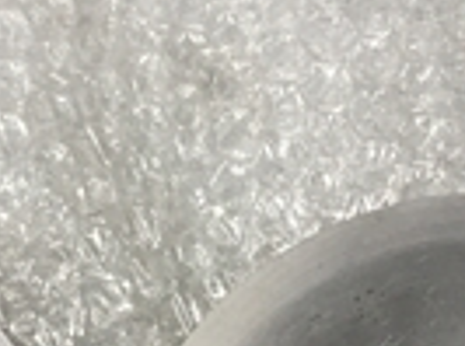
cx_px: 63
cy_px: 587
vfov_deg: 10.1
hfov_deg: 14.0
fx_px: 1876
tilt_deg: -77.4
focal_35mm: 140
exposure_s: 1/30
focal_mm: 4.15
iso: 40
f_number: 2.2
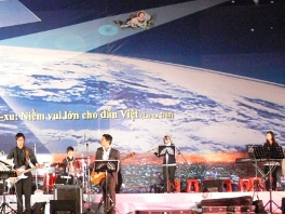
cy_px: 95
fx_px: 700
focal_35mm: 85
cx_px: 0
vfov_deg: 17.4
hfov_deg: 22.2
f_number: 3.2
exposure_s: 1/30
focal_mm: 7.4
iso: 400
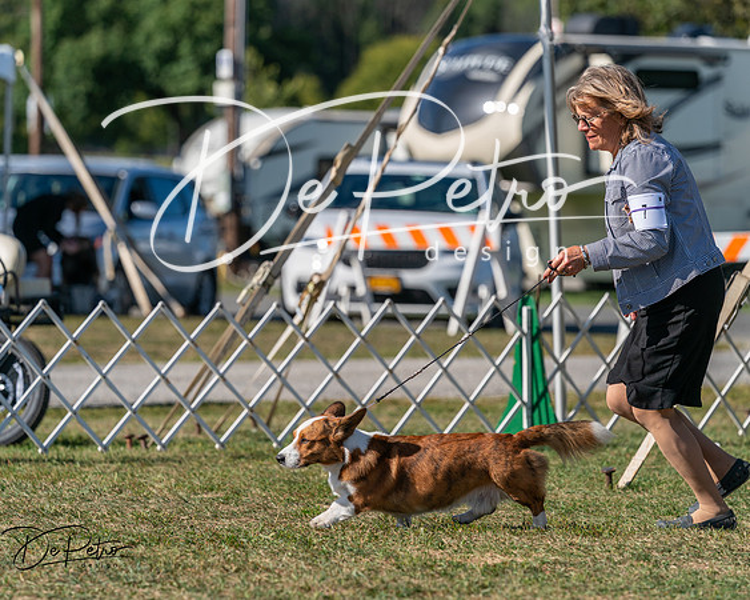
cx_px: 375
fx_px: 4998
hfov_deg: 8.6
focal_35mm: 225
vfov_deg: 6.9
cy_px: 300
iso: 100
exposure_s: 1/1250
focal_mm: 200
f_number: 4.5
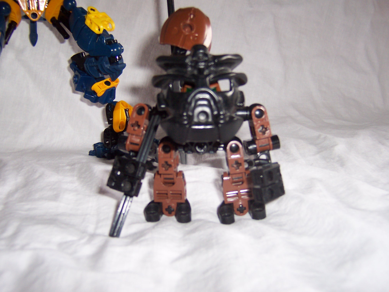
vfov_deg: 39.7
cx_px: 194
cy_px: 146
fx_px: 405
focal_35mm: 36
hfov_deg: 51.4
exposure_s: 1/60
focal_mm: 5.6
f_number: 2.8
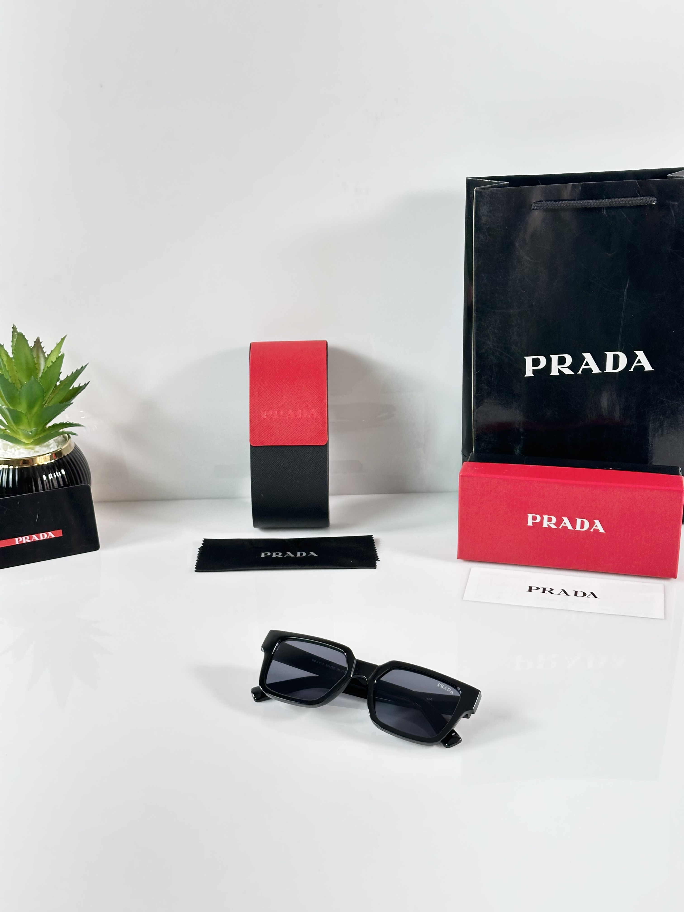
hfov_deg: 30.3
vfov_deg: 39.7
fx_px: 1265
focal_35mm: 48
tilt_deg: -22.4
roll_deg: +0.9
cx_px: 342
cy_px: 456
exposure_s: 1/50
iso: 50
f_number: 1.78
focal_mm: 6.86
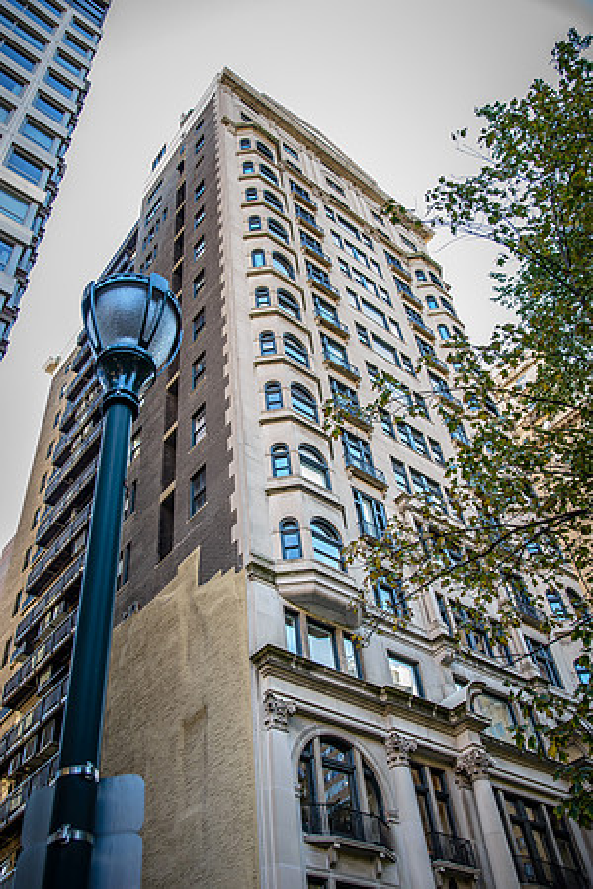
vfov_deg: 60.3
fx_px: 766
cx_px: 296
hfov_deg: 42.3
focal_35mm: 31
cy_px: 444
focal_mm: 31
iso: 1250
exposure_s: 1/160
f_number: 5.6
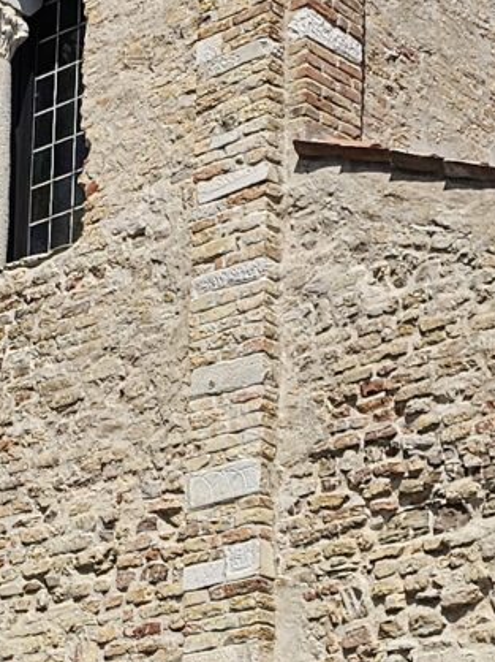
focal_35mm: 141
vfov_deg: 13.8
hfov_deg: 10.5
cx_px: 191
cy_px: 681
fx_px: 2691
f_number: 1.7
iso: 10
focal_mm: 6.3
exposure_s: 1/1395
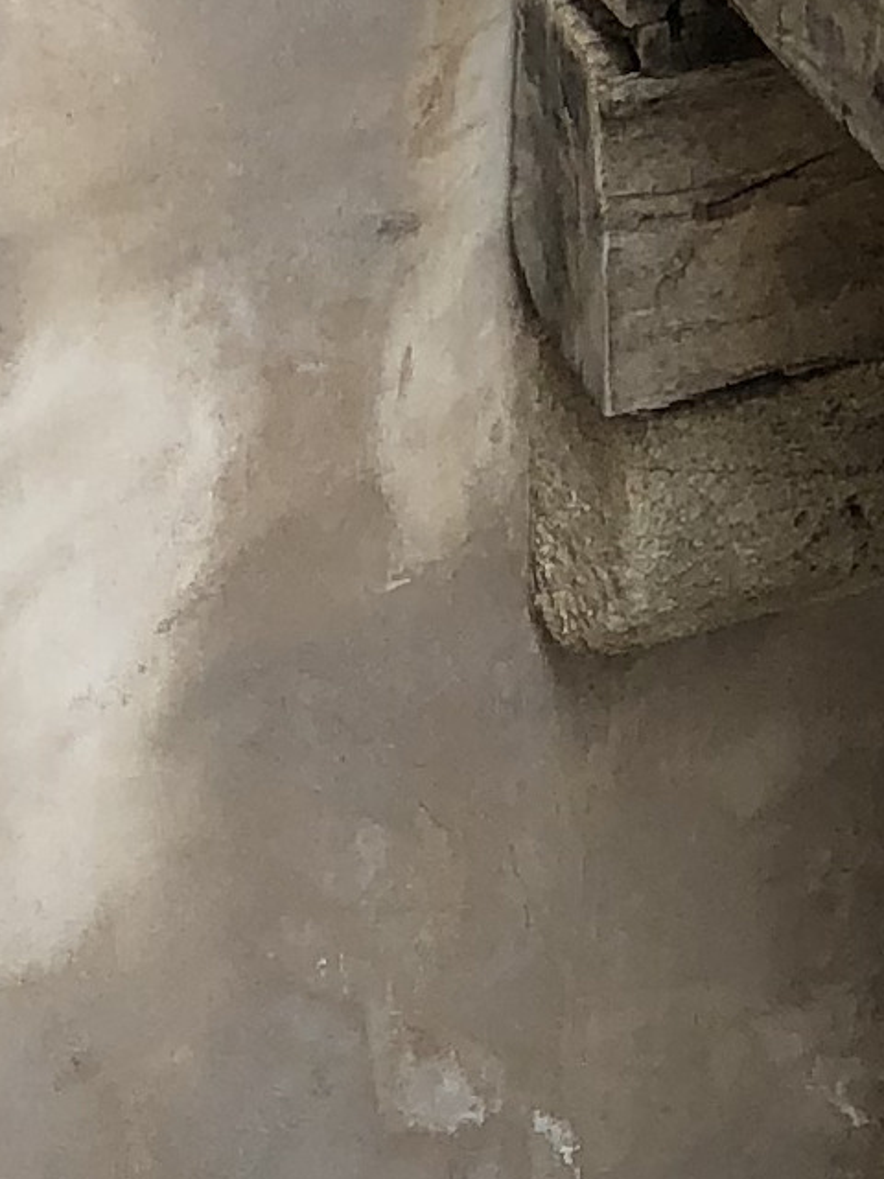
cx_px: 110
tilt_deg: -43.2
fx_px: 5959
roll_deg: +2.8
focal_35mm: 175
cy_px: 2207
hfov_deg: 8.5
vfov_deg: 10.5
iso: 20
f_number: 1.8
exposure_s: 1/444
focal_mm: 4
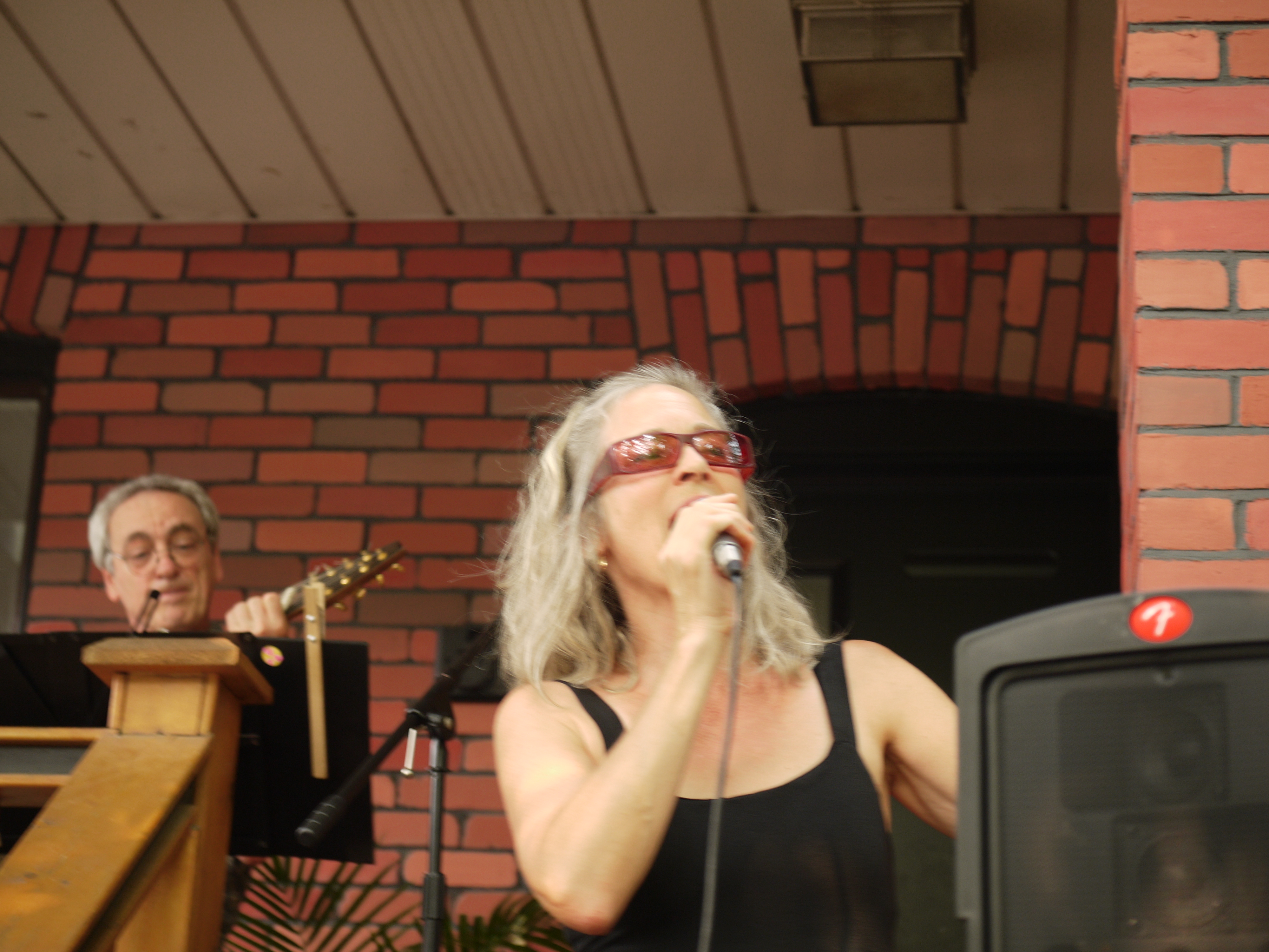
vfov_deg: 18.0
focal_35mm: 82
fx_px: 3006
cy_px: 476
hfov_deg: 23.8
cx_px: 634
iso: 125
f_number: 2.8
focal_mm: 41
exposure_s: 1/60
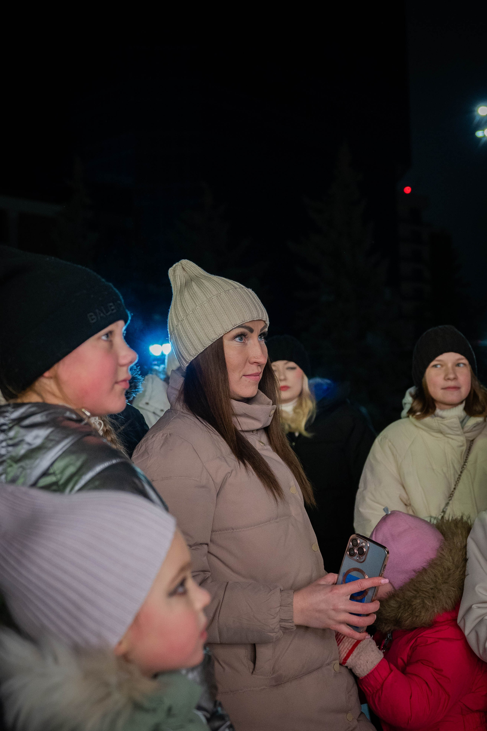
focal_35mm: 50
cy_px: 366
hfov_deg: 27.0
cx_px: 244
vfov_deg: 39.6
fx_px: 1015
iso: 800
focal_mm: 33.5
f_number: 2.8
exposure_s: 1/160
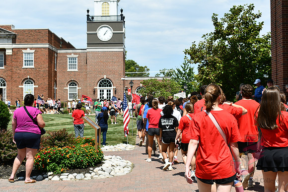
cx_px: 144
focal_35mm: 54
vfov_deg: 25.1
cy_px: 96
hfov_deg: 36.9
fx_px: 432
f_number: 8
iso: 100
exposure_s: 1/320
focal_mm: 36
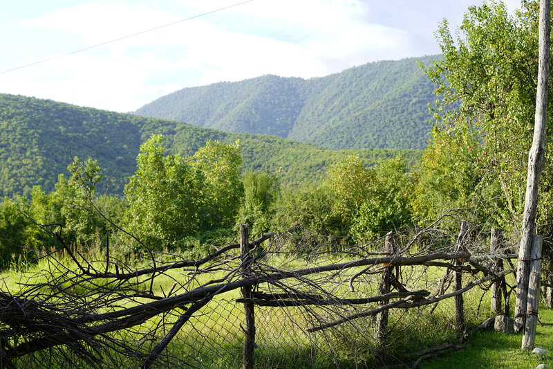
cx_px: 276
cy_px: 184
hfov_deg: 39.6
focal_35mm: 50
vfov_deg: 27.0
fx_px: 768
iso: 100
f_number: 7.1
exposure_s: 1/100
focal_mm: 50
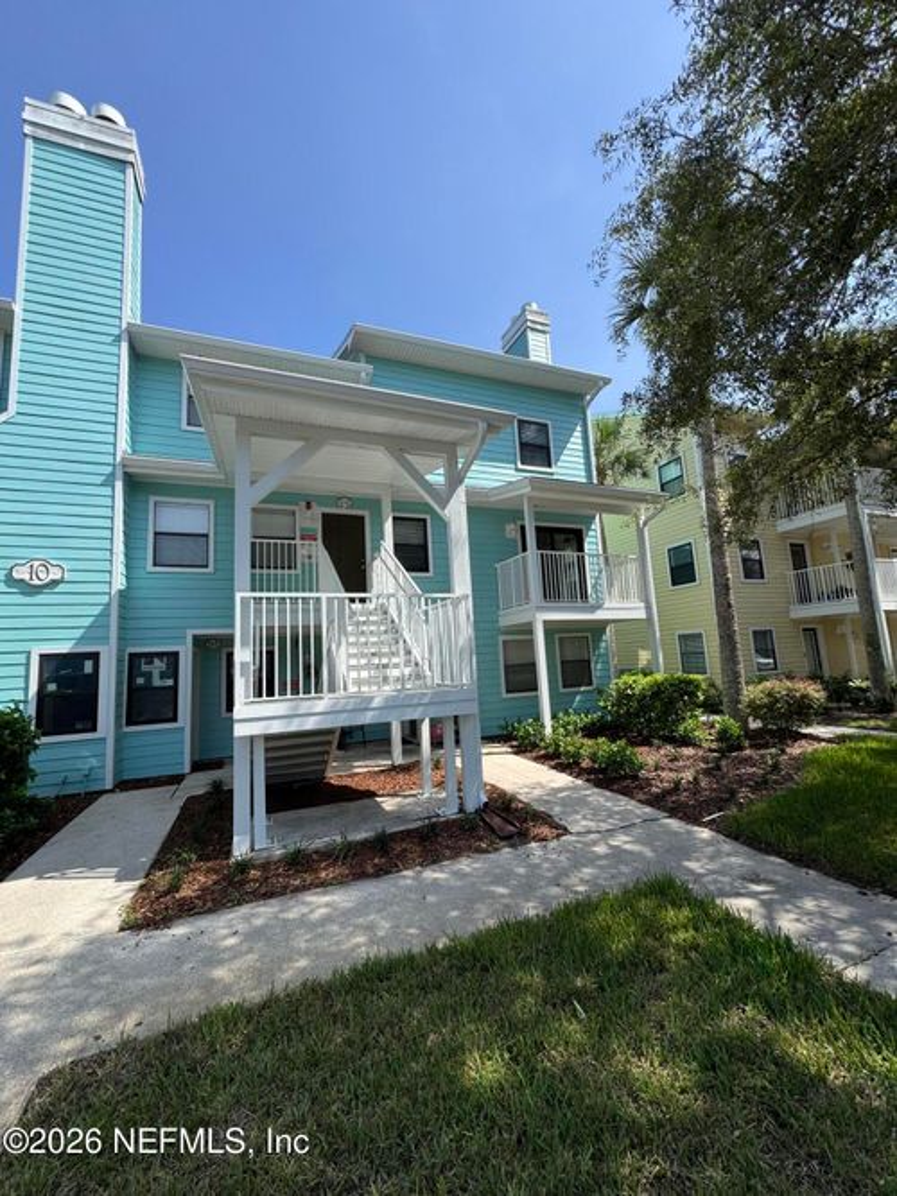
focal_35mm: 14
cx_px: 448
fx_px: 484
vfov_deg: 102.1
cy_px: 598
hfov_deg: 85.7
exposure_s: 1/1346
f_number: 2.2
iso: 50
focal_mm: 2.22
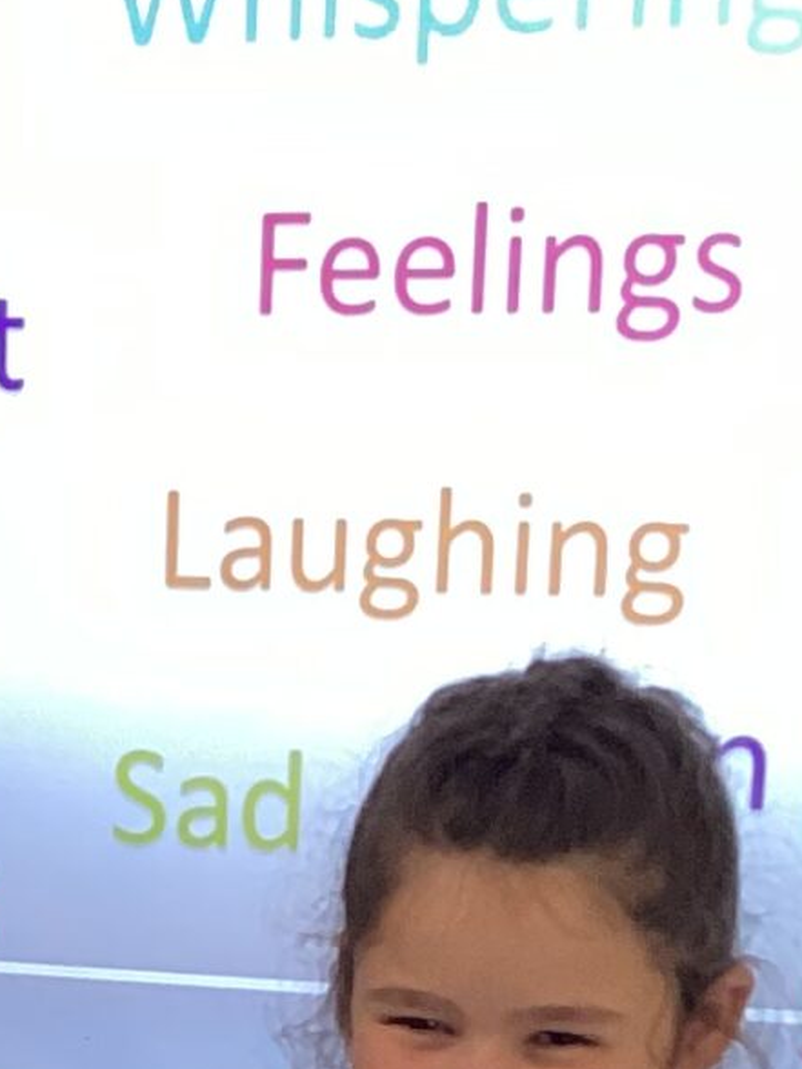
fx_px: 4170
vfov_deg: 13.7
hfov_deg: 10.6
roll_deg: +1.7
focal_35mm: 135
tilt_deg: -19.4
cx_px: -373
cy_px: 1616
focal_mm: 3.3
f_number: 2.4
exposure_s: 1/60
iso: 160
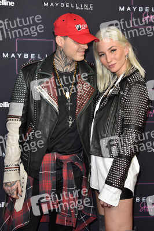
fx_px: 463
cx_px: 77
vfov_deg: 28.1
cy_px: 116
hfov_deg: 18.9
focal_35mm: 72
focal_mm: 72
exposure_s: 1/160
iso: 640
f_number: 5.6
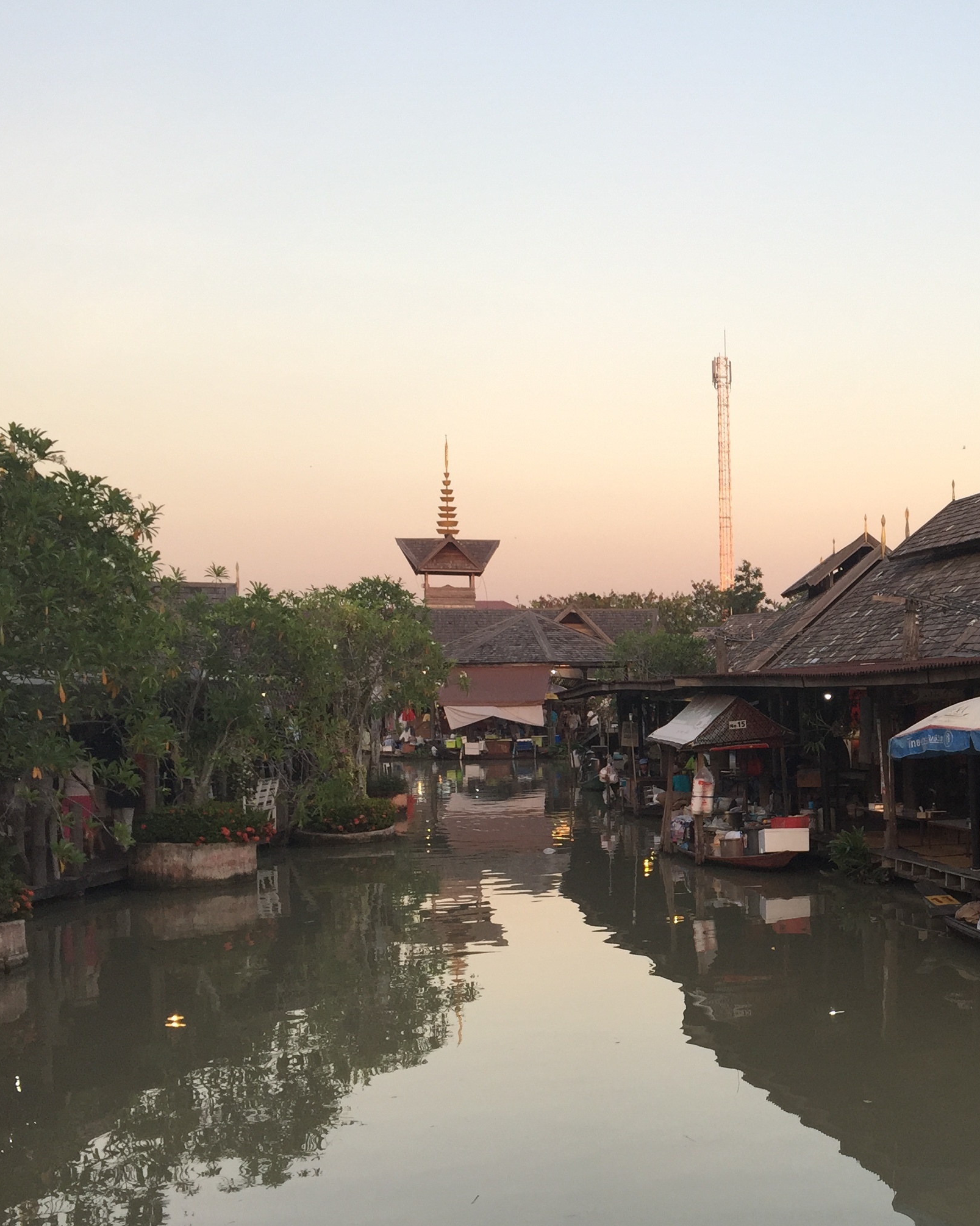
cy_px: 737
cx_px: 964
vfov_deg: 40.2
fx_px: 1668
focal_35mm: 46
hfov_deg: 30.6
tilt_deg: -1.8
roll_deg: +0.1
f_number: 2.2
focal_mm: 4.15
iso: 32
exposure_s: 1/120
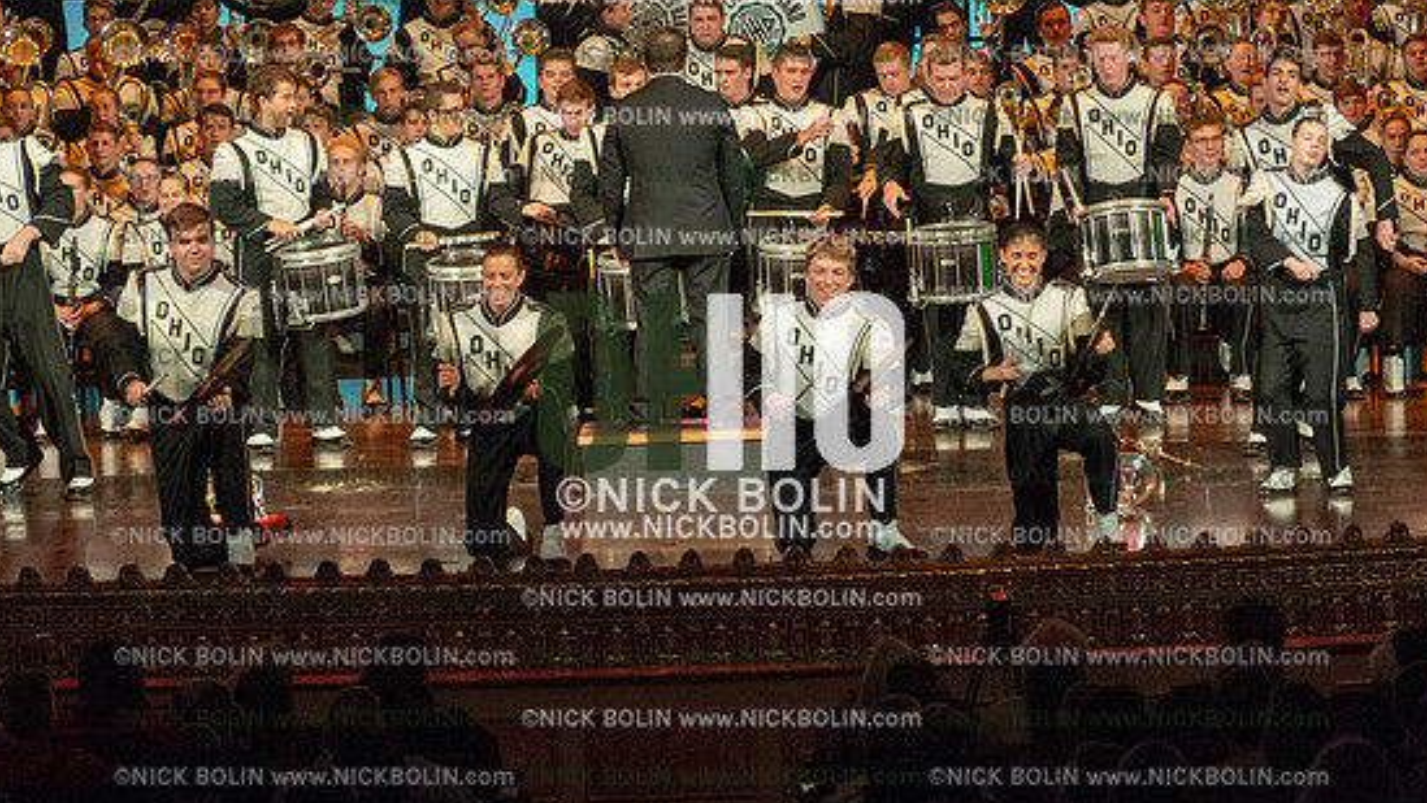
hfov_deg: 11.5
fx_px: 7115
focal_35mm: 188
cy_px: 416
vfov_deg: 6.5
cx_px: 720
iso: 8000
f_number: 5.6
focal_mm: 170
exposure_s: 1/320
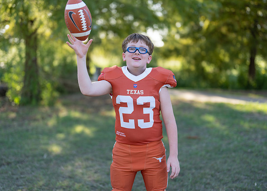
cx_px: 134
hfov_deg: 37.2
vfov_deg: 27.0
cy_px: 96
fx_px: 397
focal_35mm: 52
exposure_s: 1/1250
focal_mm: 50
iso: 100
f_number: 1.2
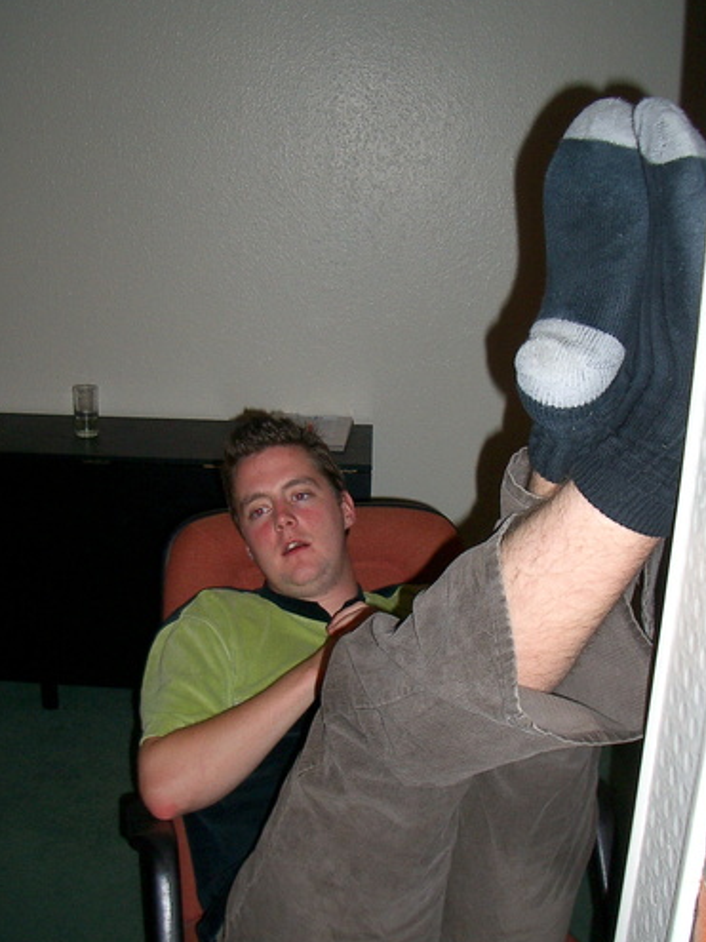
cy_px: 480
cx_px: 355
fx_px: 1143
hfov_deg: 34.3
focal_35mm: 42
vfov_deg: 44.8
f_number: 2.6
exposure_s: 1/40
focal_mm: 5.8
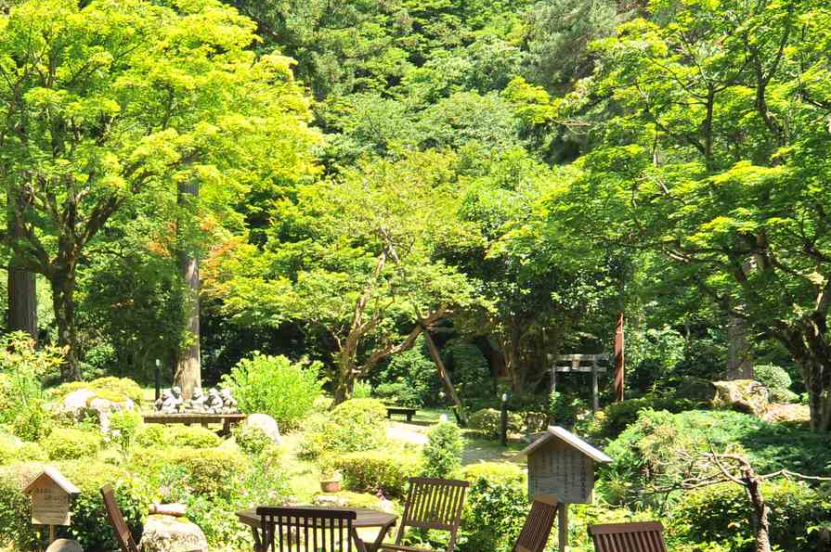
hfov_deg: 48.6
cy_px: 408
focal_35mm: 38
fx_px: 876
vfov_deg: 34.3
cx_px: 201
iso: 320
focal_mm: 17
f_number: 11
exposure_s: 1/60
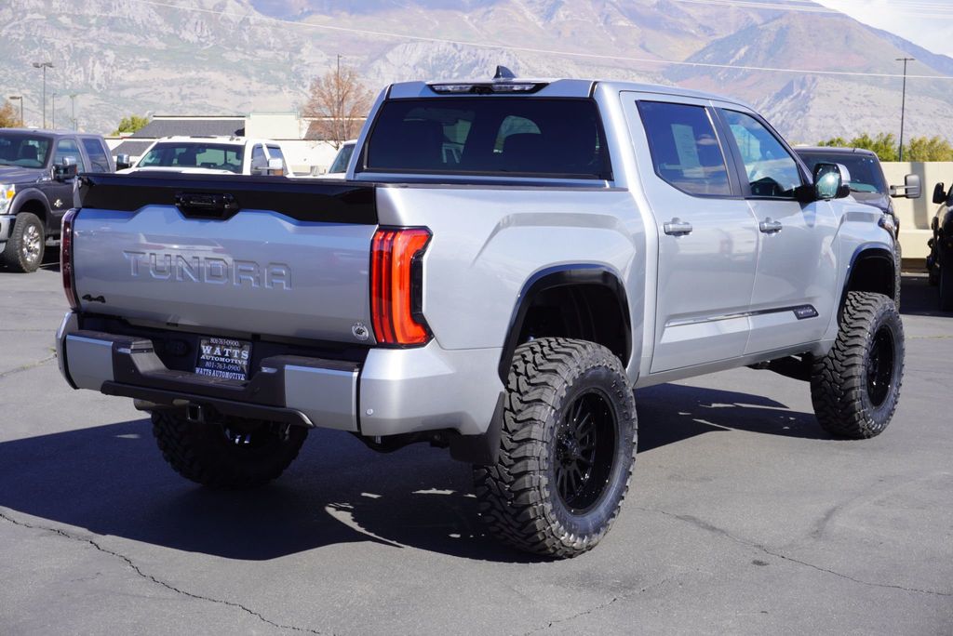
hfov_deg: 37.8
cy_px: 318
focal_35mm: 52
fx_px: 1391
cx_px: 476
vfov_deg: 25.8
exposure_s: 1/100
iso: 100
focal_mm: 35
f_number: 9
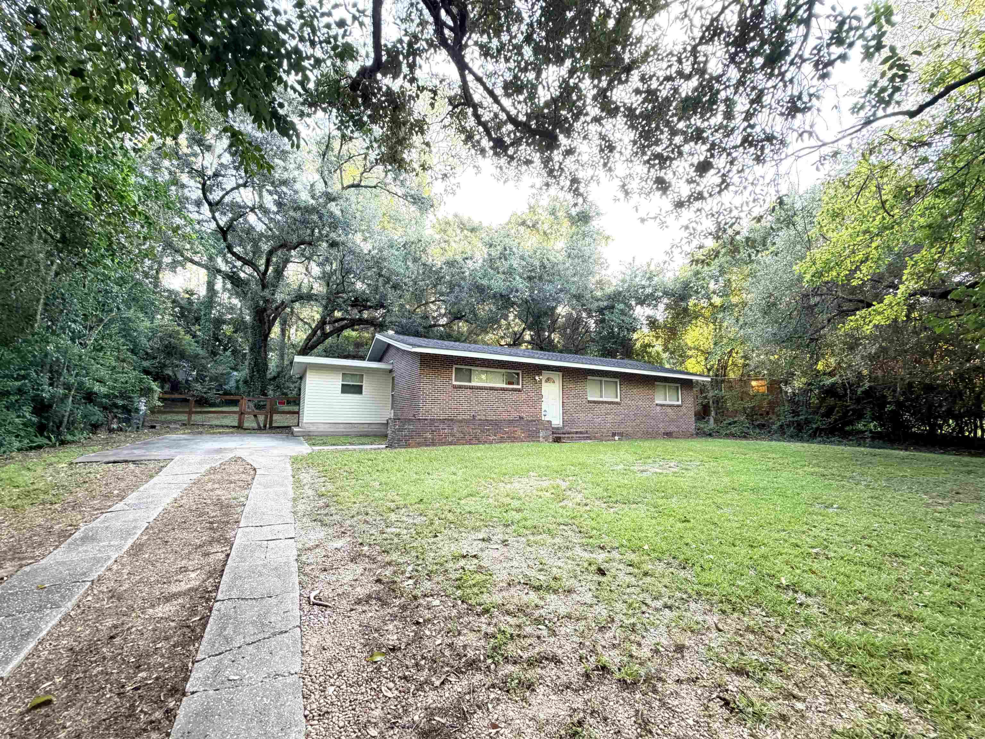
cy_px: 370
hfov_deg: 102.1
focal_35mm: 14
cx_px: 492
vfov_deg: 85.7
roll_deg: -0.6
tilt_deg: +6.1
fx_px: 398
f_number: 2.2
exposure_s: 1/60
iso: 500
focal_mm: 2.22
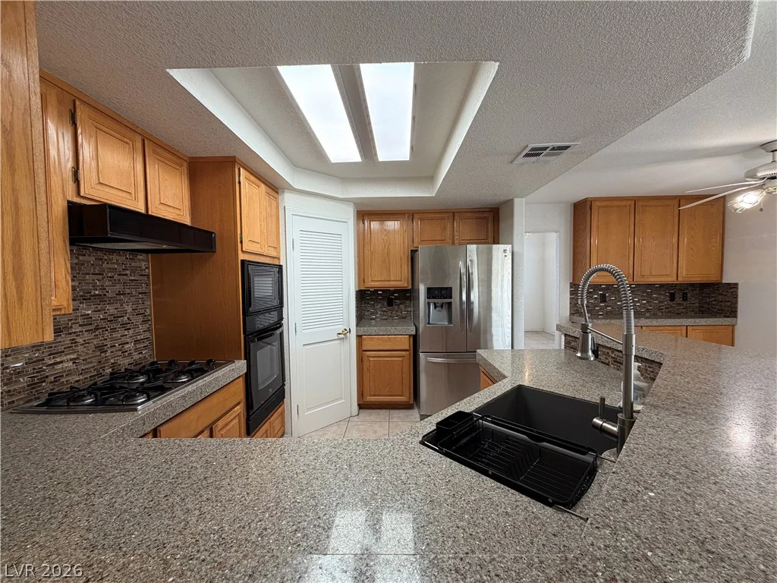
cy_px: 292
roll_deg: +1.5
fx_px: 314
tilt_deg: -2.6
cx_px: 388
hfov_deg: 102.1
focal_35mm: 14
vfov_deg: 85.7
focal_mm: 2.22
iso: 200
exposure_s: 1/120
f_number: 2.2
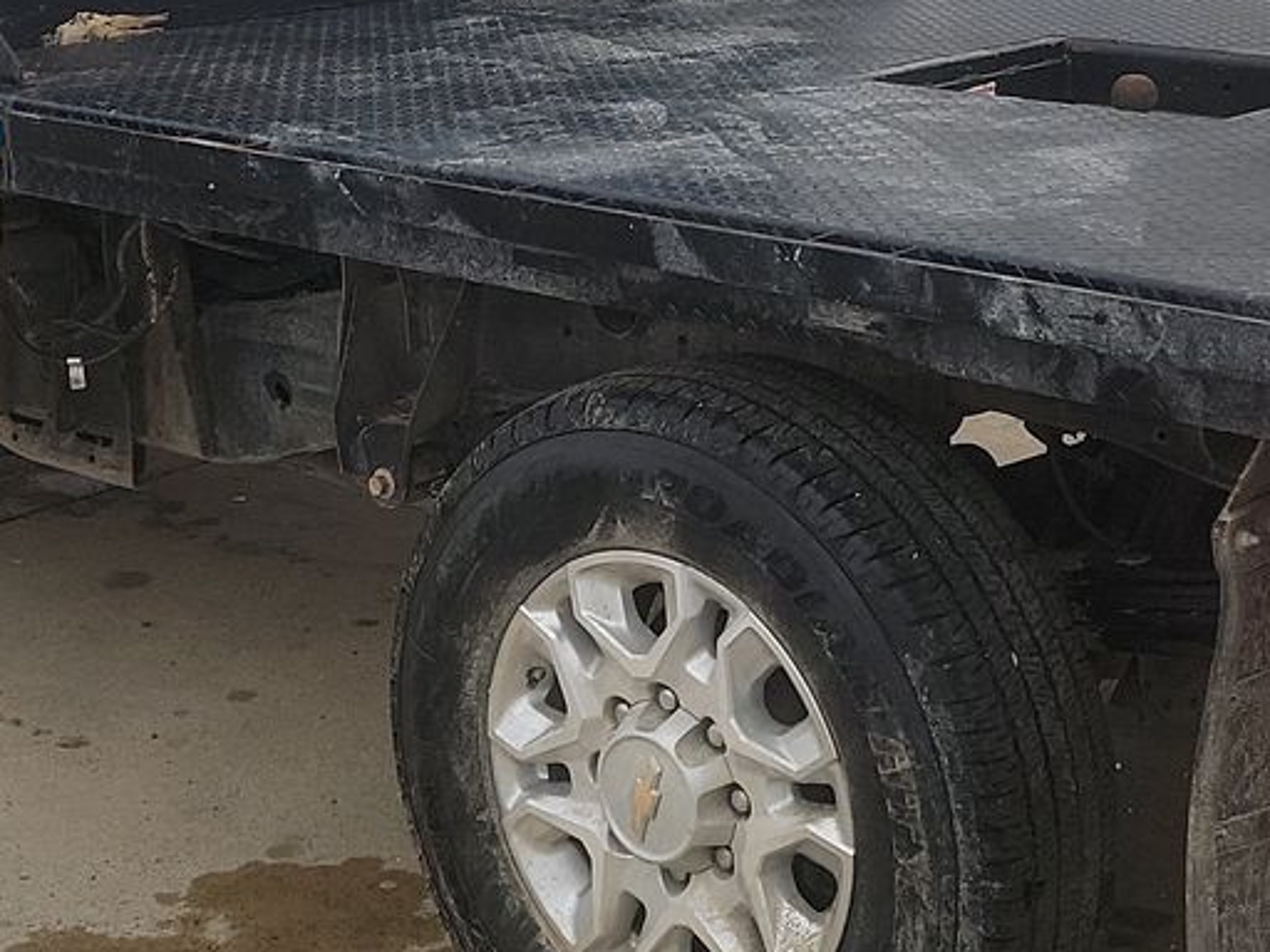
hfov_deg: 26.0
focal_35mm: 75
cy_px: 84
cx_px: 655
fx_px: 2752
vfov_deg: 19.3
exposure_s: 1/59
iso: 72
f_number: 1.8
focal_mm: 6.7
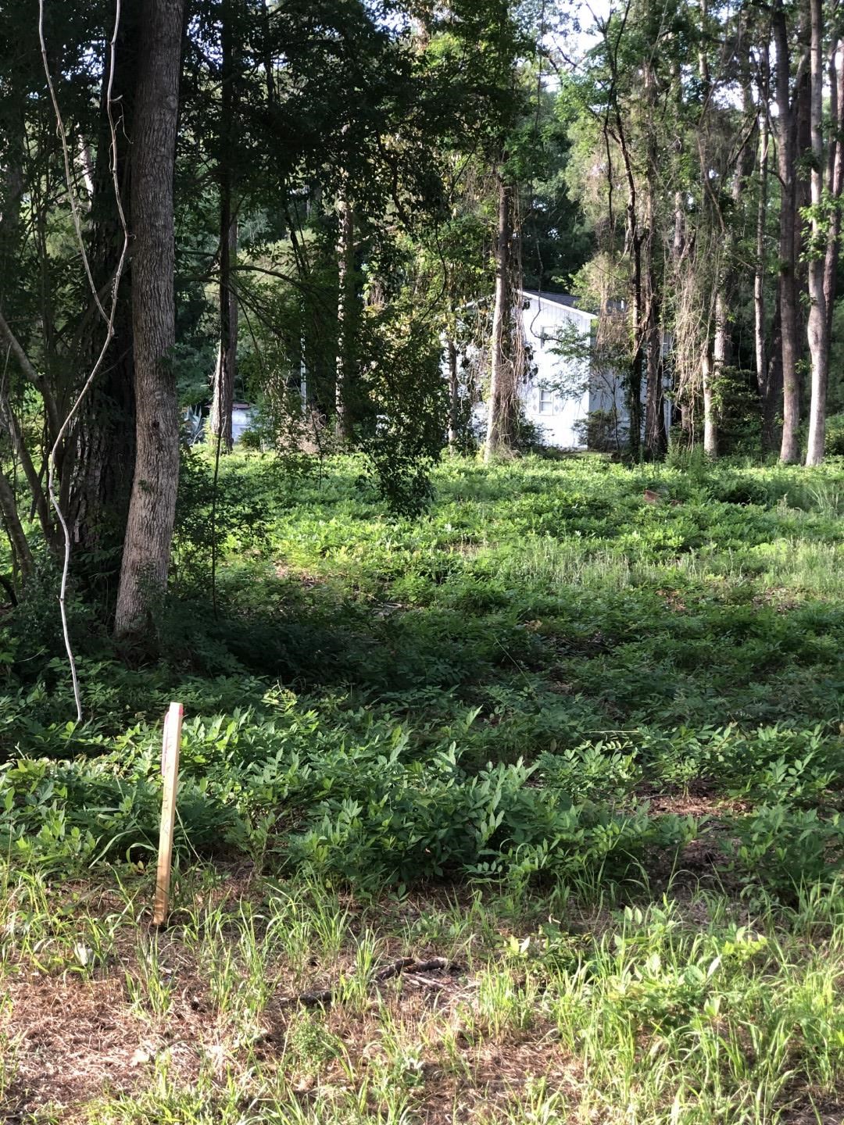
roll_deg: -0.1
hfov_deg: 25.7
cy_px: 562
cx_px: 422
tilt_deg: -4.5
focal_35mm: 57
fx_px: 1853
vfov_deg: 33.8
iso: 20
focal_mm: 6.6
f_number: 2.8
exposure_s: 1/30
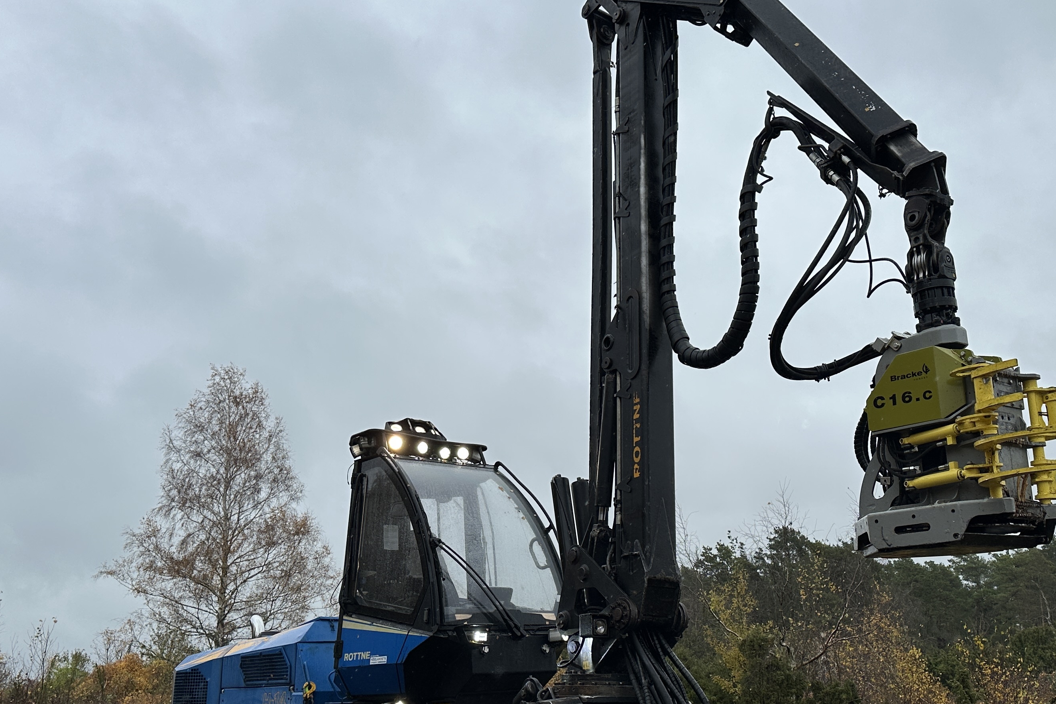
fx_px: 1115
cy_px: 423
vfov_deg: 34.9
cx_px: 591
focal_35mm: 38
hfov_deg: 50.6
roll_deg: -0.3
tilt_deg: +12.7
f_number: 1.78
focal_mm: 6.86
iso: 80
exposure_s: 1/1541
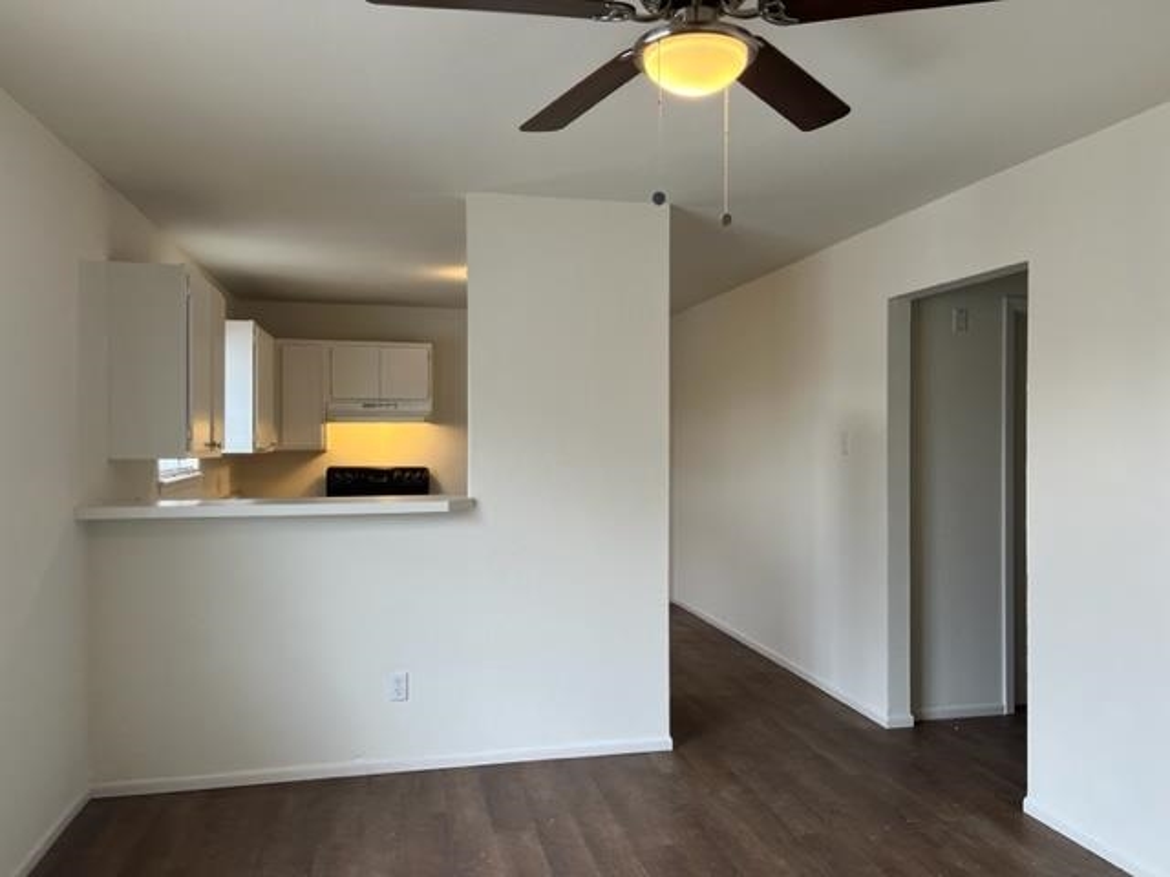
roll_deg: +0.3
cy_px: 438
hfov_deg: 67.3
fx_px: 879
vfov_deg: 53.1
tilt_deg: -0.9
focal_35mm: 26
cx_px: 585
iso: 80
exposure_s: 1/121
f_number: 1.5
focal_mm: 5.7
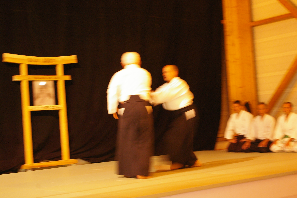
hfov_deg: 31.2
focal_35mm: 64
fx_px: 532
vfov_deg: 21.0
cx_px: 148
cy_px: 99
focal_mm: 43
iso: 800
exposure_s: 1/8
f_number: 4.5
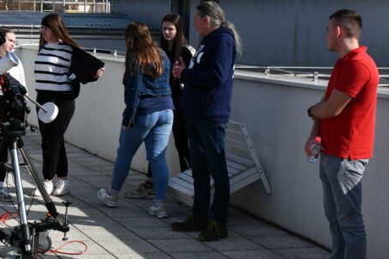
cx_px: -10
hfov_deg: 18.5
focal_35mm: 107
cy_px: 86
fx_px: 1156
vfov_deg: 12.8
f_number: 9
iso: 100
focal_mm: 32
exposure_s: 1/320
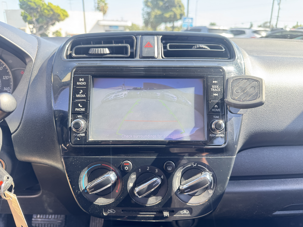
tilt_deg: -19.6
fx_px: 210
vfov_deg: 56.8
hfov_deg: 71.6
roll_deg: +1.0
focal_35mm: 24
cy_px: 114
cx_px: 152
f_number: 1.78
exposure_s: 1/112
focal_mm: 6.76
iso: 80
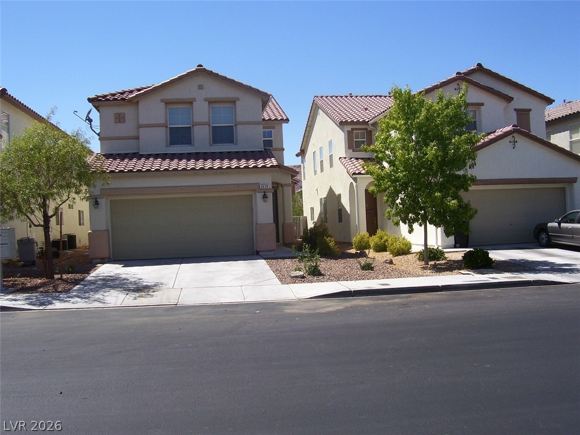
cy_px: 218
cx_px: 290
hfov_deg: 54.0
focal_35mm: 34
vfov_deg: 41.8
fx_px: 570
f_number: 4.8
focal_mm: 5.6
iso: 80
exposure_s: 1/500
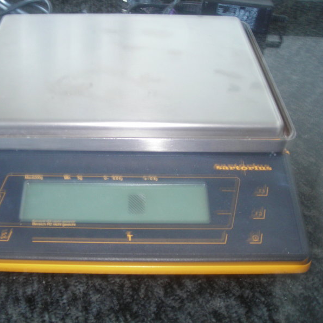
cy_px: 162
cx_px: 114
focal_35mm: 45
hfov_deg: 37.2
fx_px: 475
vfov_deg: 37.6
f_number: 3.2
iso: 200
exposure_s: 1/1.3
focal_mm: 6.3
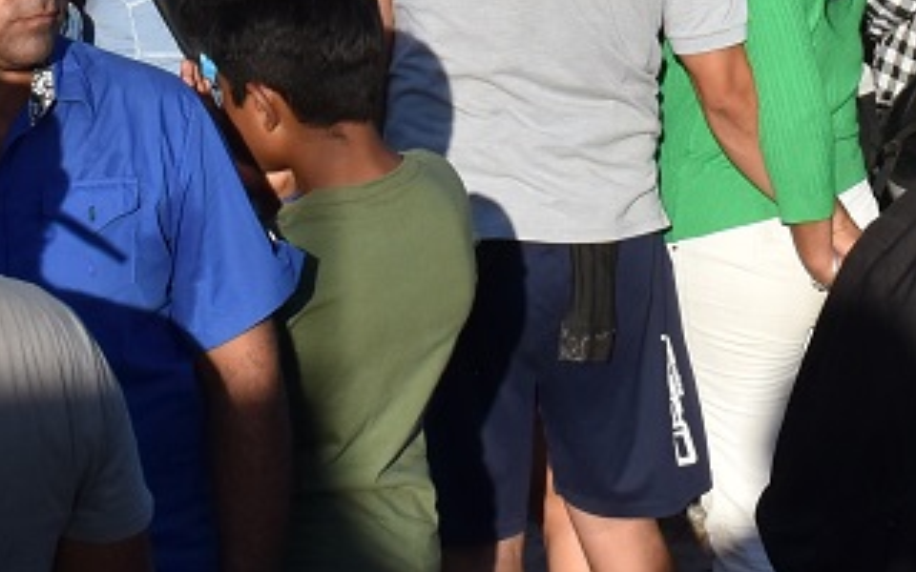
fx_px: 5143
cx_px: 594
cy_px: -626
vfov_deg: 6.2
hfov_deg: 10.2
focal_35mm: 206
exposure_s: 1/640
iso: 320
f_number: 13
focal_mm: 32
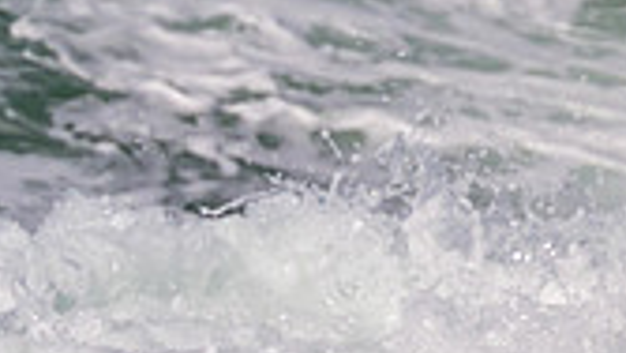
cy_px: 652
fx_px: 48394
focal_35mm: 2915
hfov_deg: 0.7
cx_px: -394
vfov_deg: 0.4
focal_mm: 800
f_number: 11
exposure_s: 1/2000
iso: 800
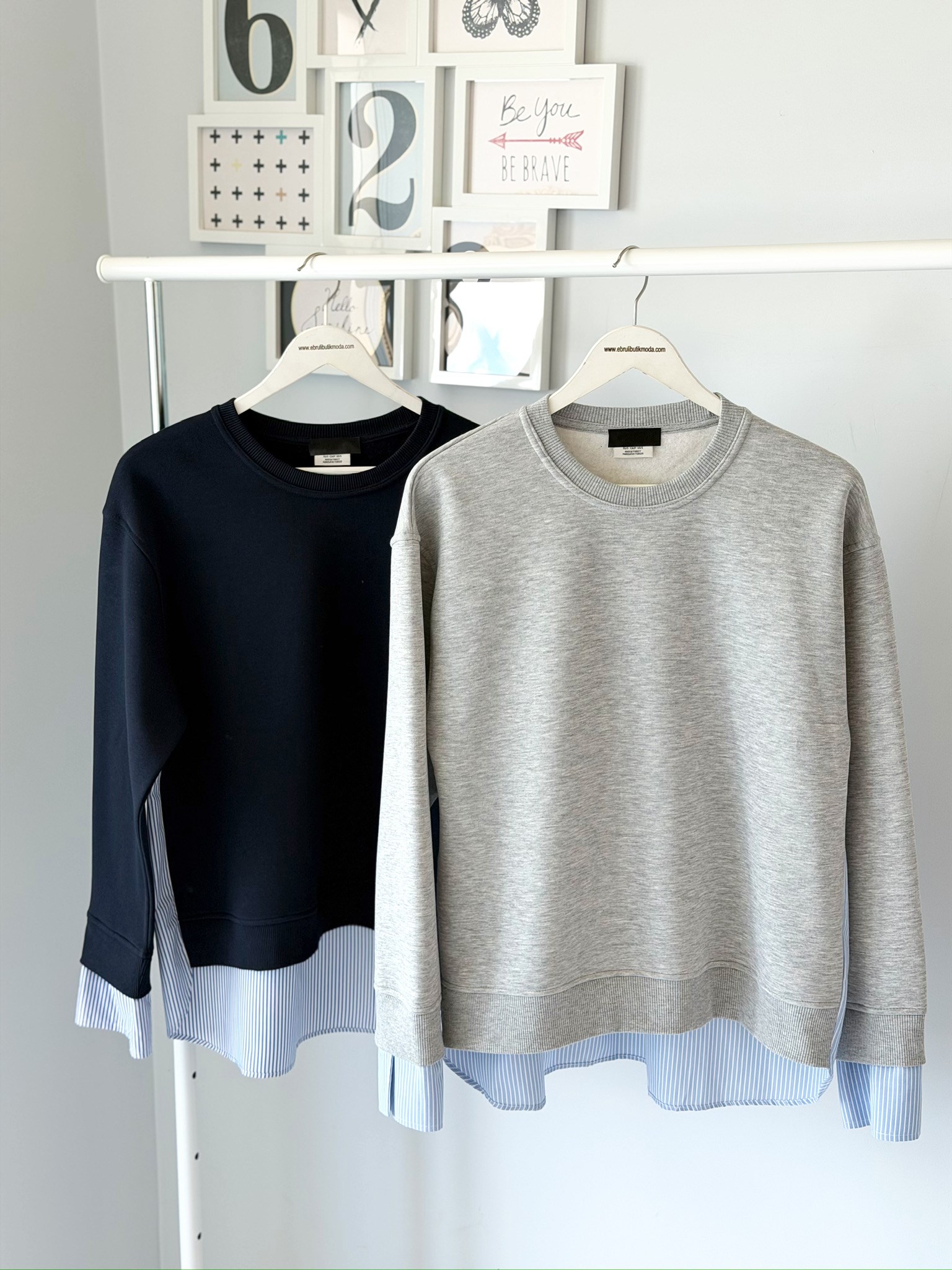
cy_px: 635
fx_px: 1760
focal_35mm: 48
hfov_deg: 30.3
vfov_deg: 39.7
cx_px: 476
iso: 64
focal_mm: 6.76
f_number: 1.78
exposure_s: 1/121
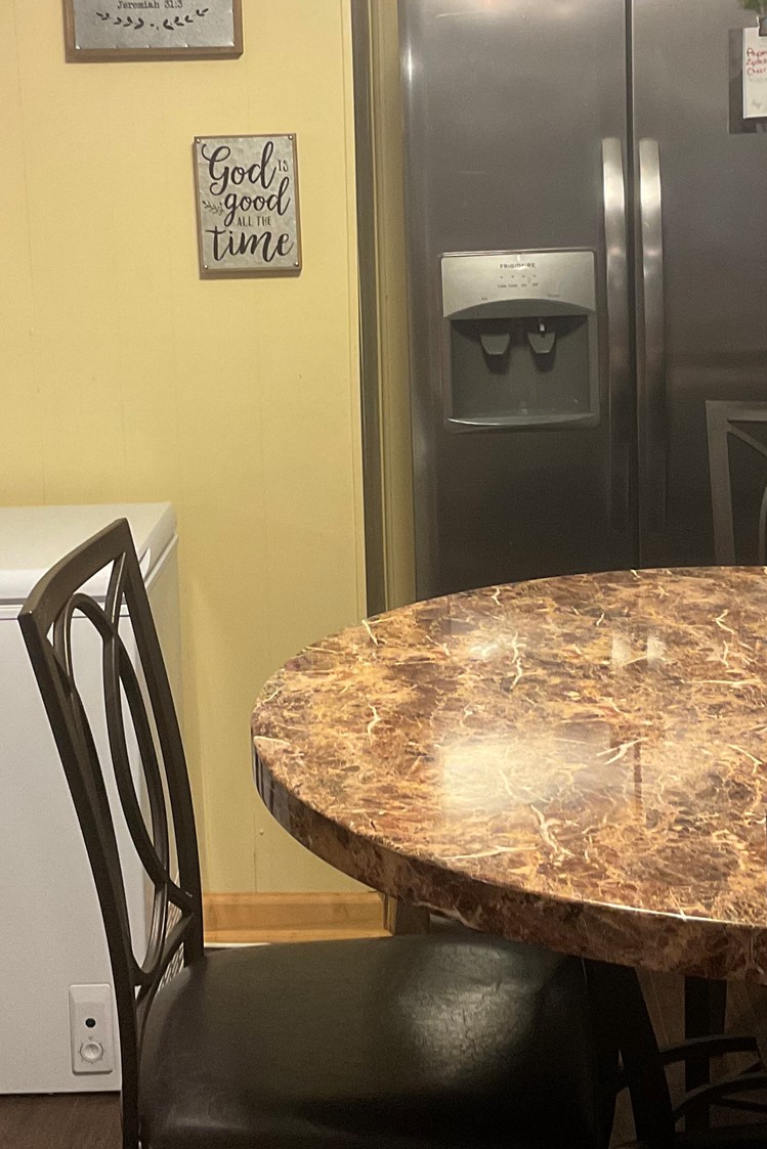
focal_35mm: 55
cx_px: 426
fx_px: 1757
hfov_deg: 24.6
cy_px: 396
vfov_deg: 35.9
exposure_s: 1/60
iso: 160
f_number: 1.8
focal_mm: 3
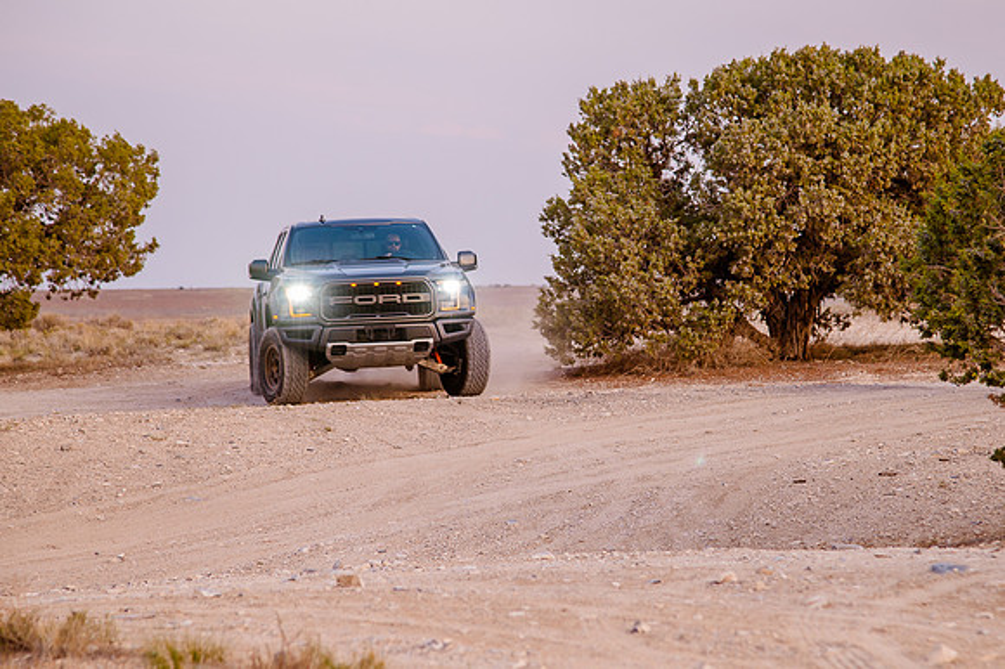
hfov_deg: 15.1
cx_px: 559
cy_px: 373
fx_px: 3790
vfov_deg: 10.1
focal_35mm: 136
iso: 200
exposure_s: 1/125
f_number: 4.5
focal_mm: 98
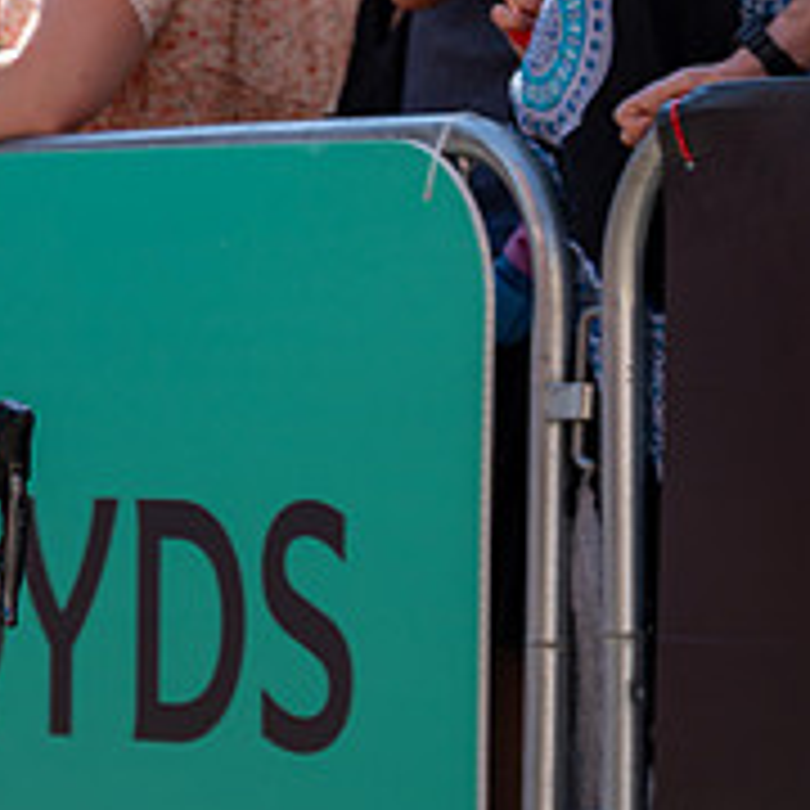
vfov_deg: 5.0
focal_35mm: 353
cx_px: -166
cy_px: 146
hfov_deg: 4.9
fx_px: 9345
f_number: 3.5
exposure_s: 1/1000
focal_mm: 129
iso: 200
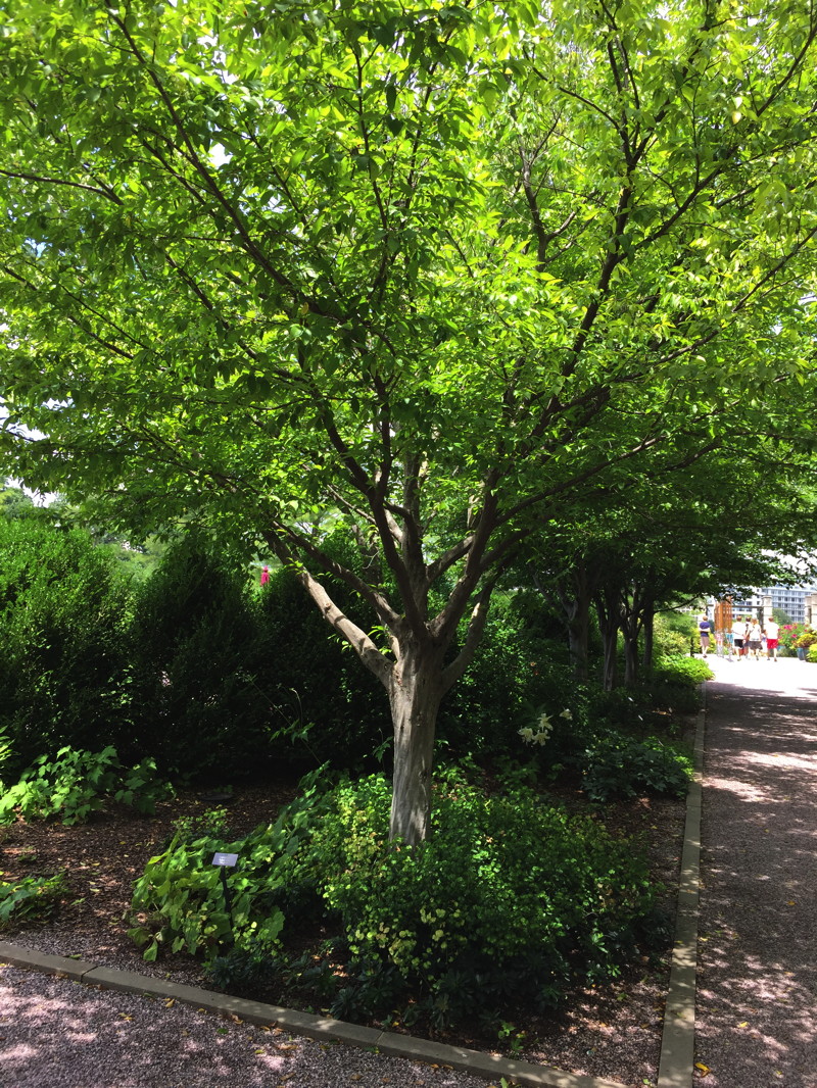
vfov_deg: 61.6
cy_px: 544
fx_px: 912
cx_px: 408
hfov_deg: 48.2
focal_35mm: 29
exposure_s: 1/370
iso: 32
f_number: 2.2
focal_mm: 4.15
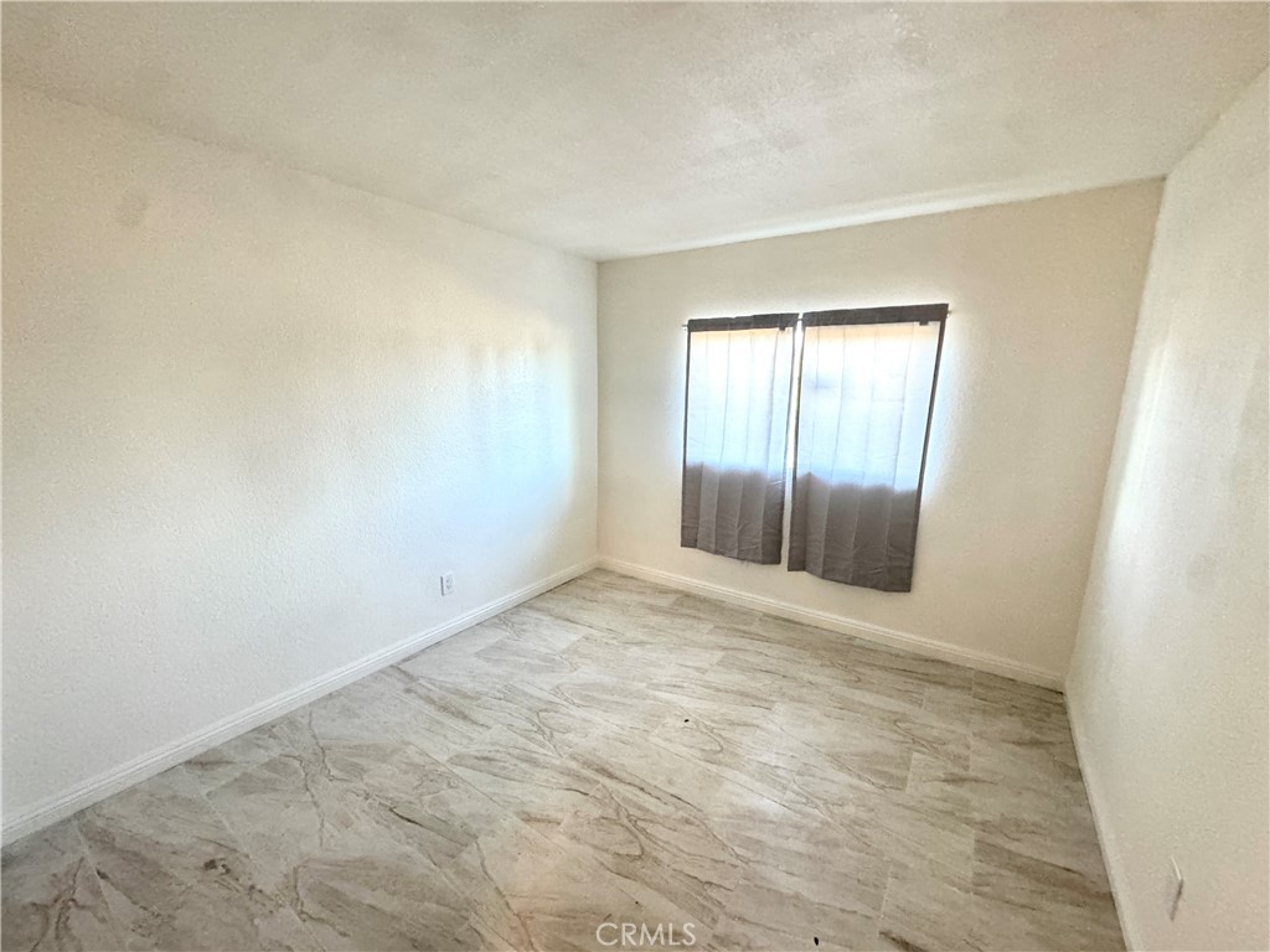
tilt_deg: -12.0
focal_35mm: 14
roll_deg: -0.8
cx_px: 635
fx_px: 514
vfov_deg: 85.7
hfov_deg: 102.1
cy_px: 476
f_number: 2.2
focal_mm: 2.22
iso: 1000
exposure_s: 1/60
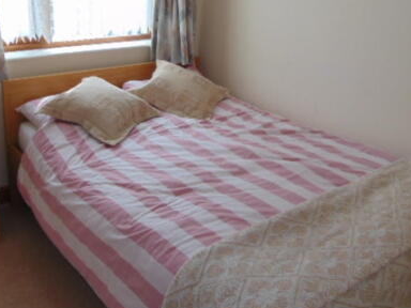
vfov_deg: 37.5
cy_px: 113
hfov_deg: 48.6
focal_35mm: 38
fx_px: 451
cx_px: 162
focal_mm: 4.5
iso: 80
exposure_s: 1/100
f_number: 3
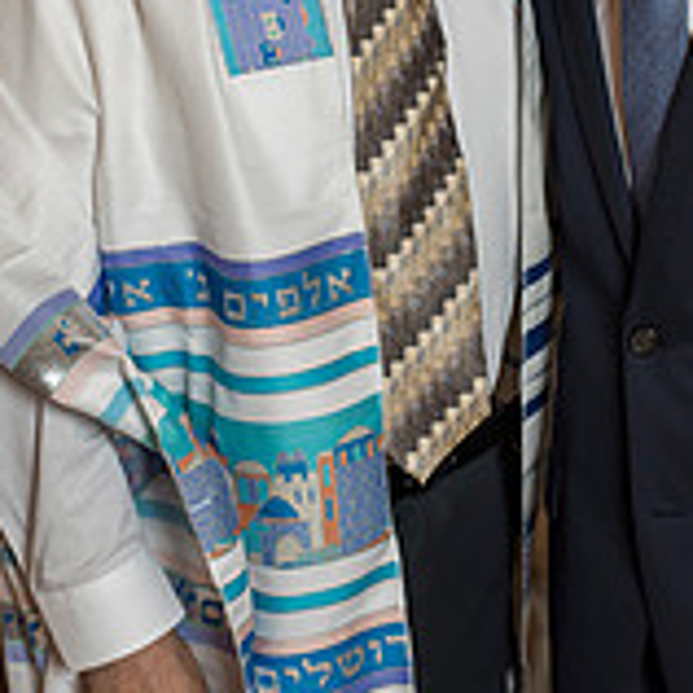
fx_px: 2741
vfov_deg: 14.2
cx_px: 491
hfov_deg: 14.4
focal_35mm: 121
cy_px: 31
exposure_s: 1/200
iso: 800
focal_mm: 50
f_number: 4
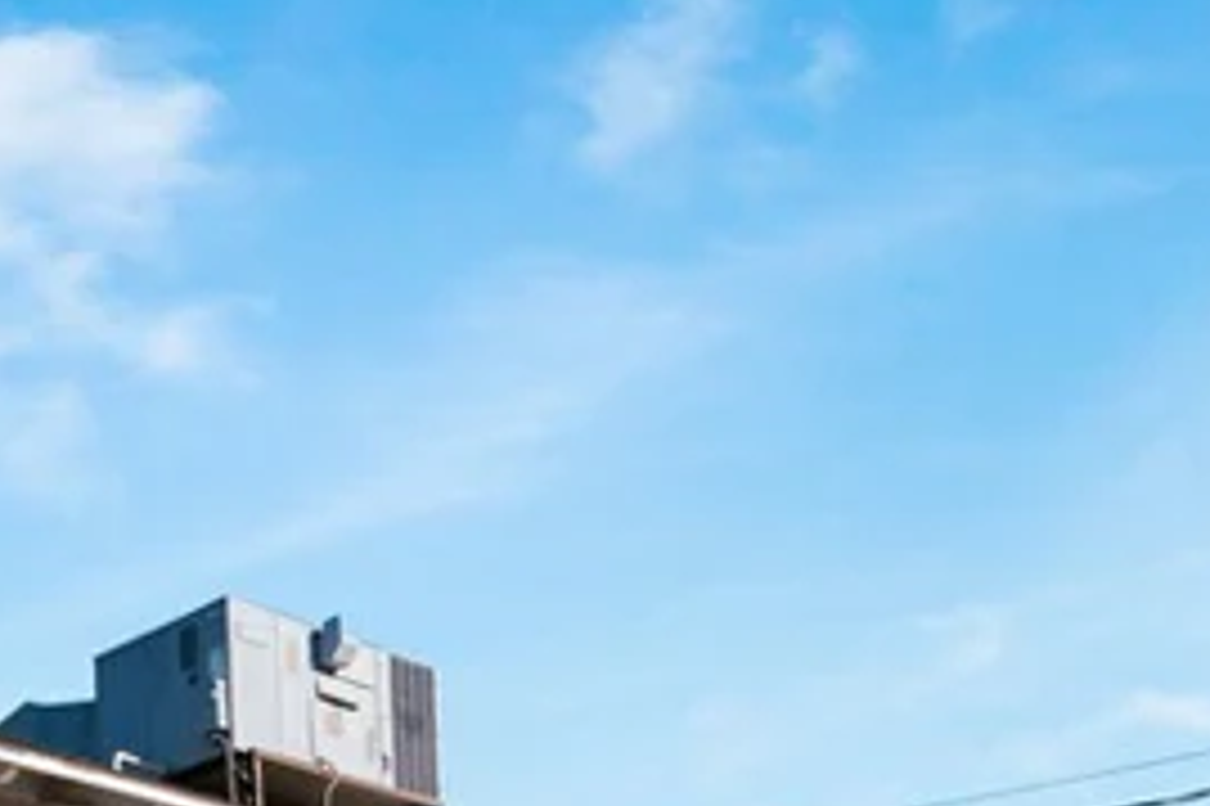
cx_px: -76
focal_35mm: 61
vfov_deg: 18.2
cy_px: 1391
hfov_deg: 30.0
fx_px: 2049
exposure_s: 1/2000
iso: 500
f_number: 8
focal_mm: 16
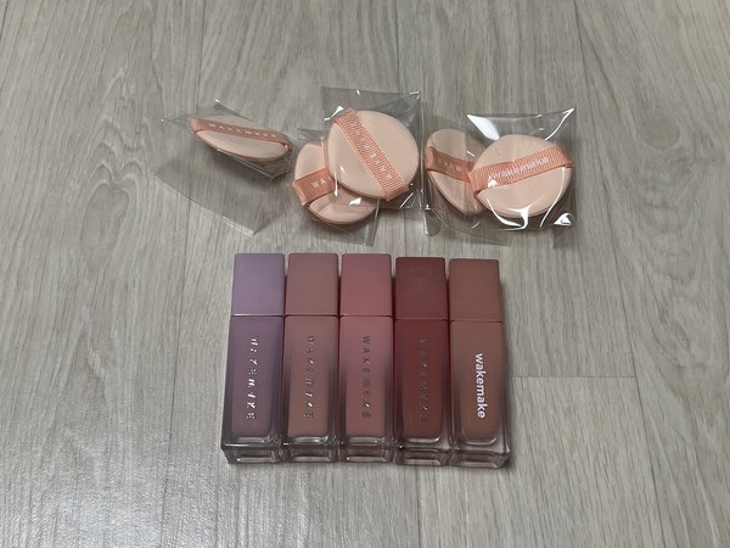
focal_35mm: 26
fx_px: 548
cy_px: 274
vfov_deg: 53.1
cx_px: 365
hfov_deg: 67.3
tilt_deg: -62.9
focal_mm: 4.2
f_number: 1.6
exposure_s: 1/120
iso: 100
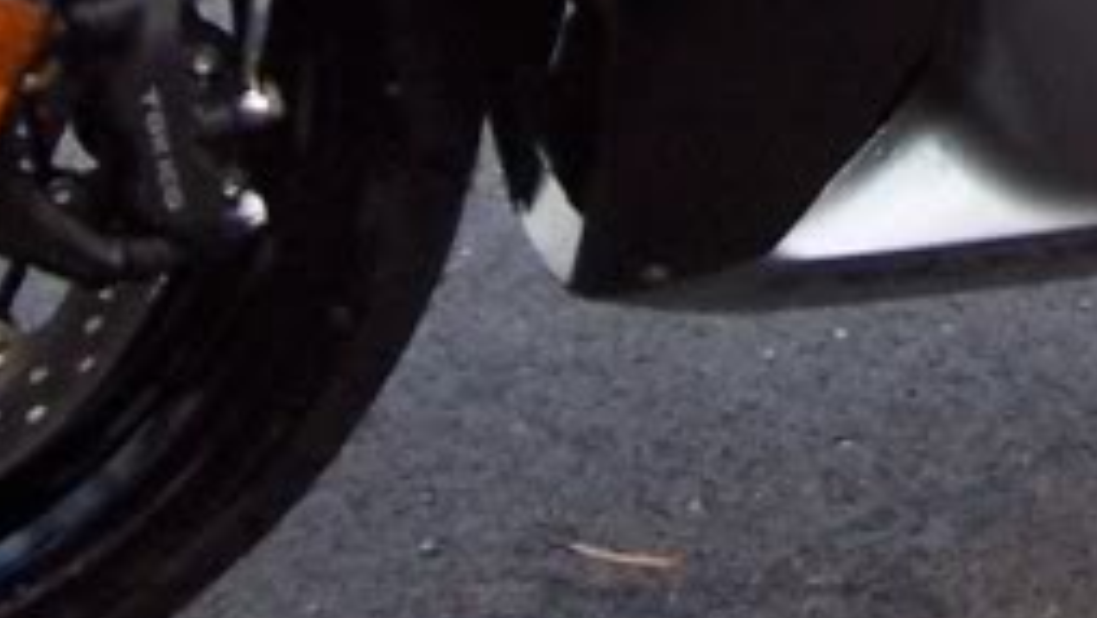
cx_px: 1170
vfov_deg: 6.9
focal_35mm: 167
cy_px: -765
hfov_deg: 12.7
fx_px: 4859
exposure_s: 1/10
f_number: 2.8
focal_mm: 6.3
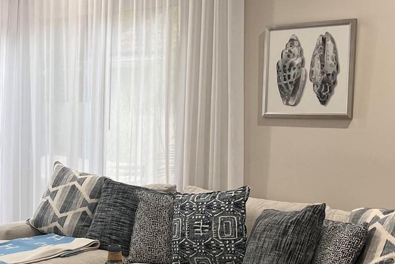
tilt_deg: -4.5
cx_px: 68
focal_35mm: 64
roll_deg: -1.6
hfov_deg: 30.5
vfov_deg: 21.2
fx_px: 702
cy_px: 166
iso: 100
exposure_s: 1/120
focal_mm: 5.7
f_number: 1.5
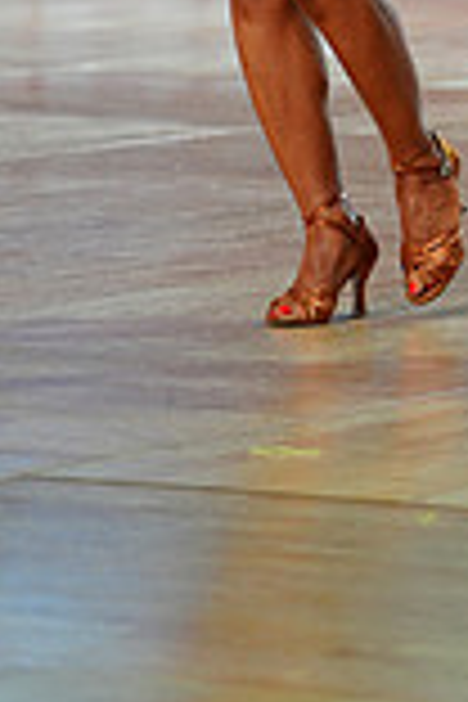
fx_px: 6883
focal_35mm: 353
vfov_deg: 5.8
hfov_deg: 3.9
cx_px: 650
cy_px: -468
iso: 400
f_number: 2.8
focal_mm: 95
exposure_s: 1/400
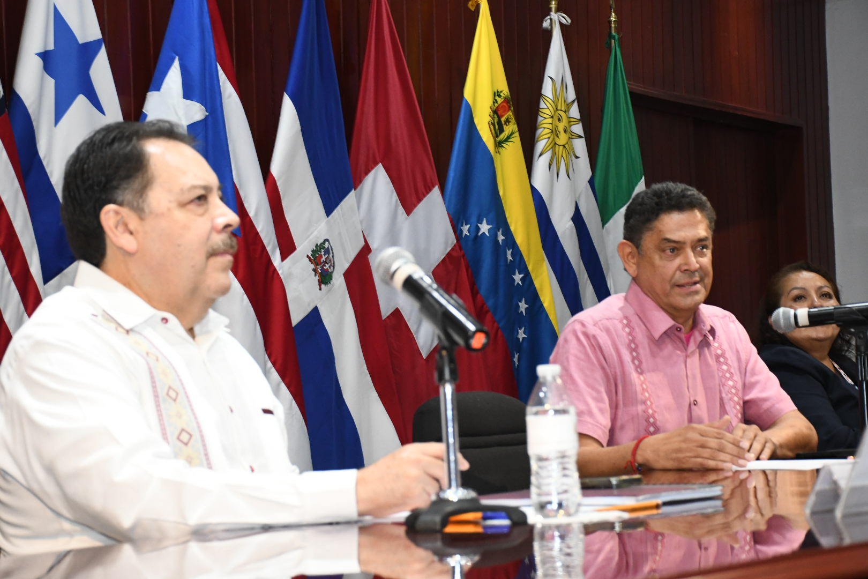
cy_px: 290
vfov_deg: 17.5
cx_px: 434
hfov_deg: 26.0
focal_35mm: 78
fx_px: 1881
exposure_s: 1/100
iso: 2500
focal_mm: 52
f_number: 6.3
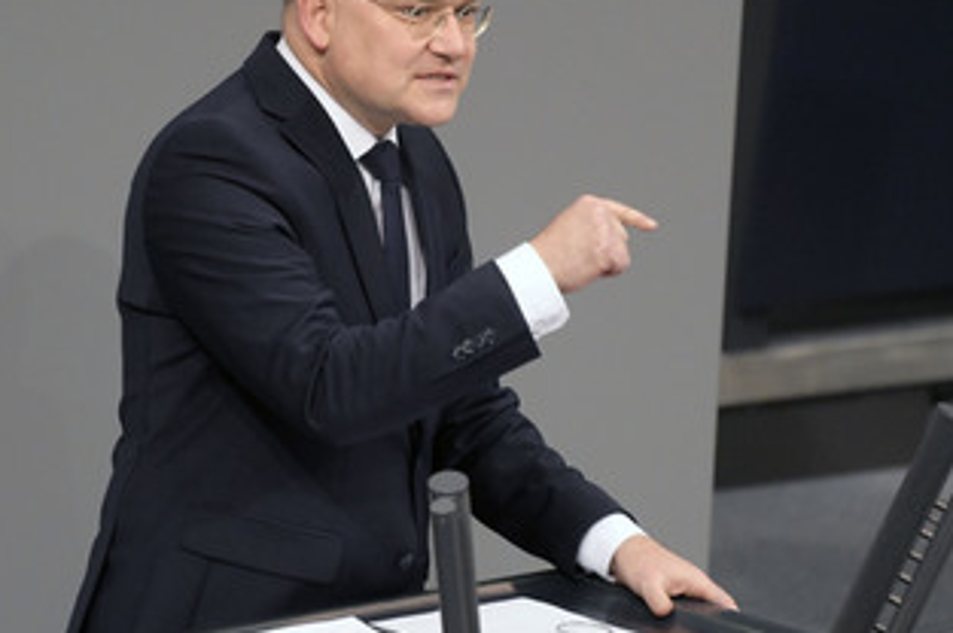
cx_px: 358
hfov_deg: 3.5
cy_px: 316
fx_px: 15602
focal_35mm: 590
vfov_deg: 2.3
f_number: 5.6
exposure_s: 1/400
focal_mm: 410
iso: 12800
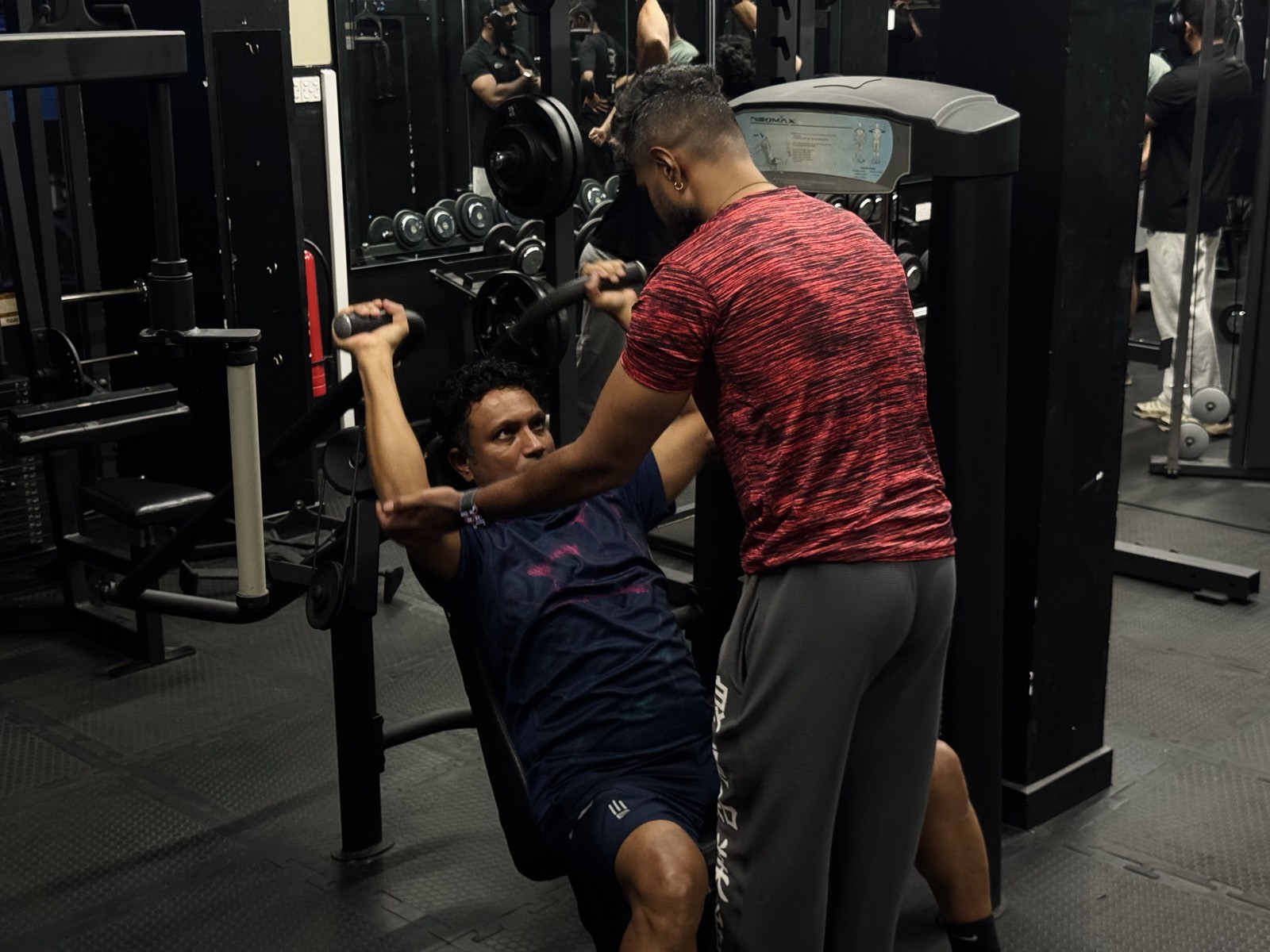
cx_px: 635
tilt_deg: -15.6
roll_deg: +1.0
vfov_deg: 30.3
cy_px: 476
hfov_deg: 39.7
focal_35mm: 48
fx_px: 1761
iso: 400
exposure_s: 1/40
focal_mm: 6.76
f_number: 1.78
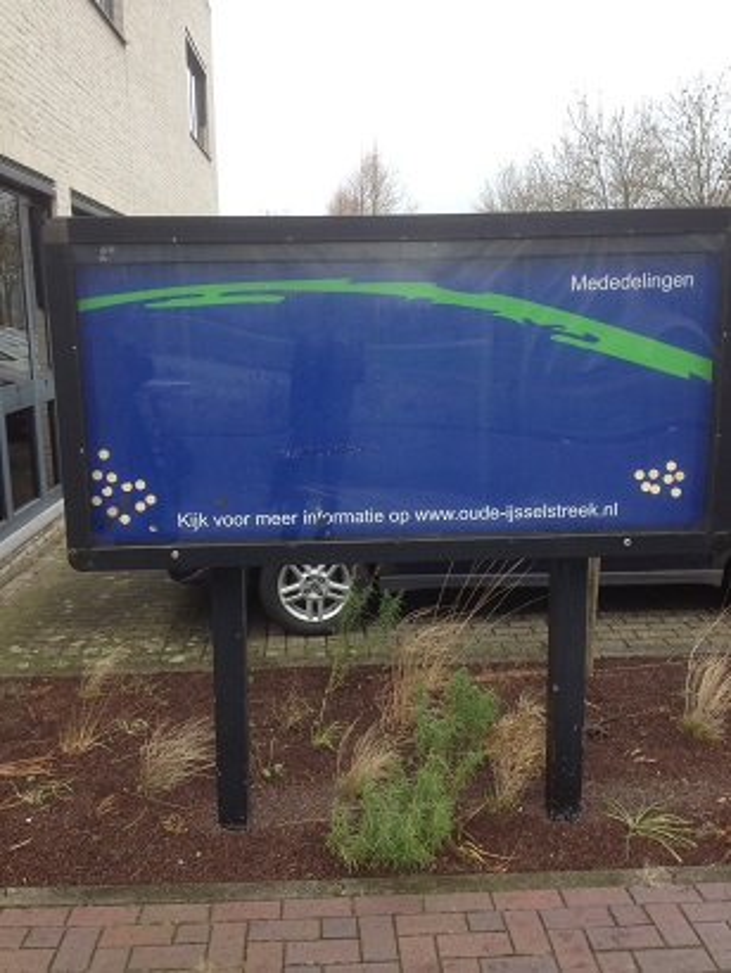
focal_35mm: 35
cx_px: 366
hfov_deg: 40.7
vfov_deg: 52.6
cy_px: 486
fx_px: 984
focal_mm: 4.28
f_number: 2.4
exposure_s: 1/258
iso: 50
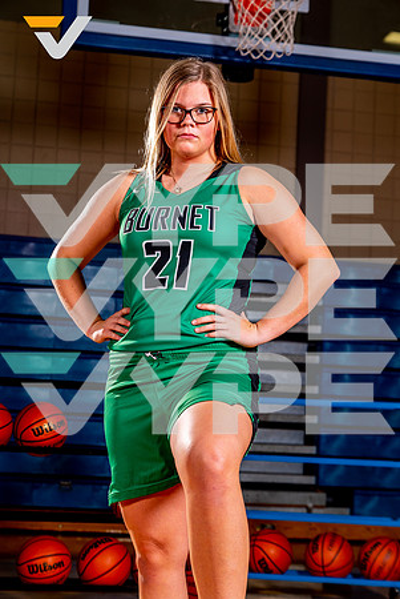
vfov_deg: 31.4
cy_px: 300
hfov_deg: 21.3
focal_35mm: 64
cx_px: 200
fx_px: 1064
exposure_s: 1/125
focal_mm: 64
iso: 100
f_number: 5.6
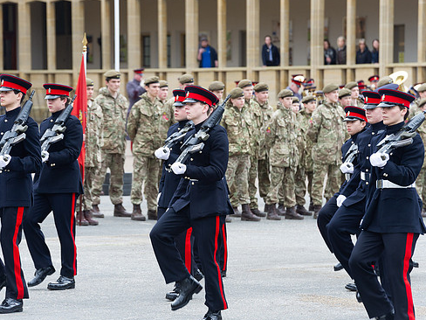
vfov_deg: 6.4
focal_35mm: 234
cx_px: 196
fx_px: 2880
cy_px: 163
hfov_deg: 8.5
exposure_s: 1/250
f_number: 6.3
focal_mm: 200
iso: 640
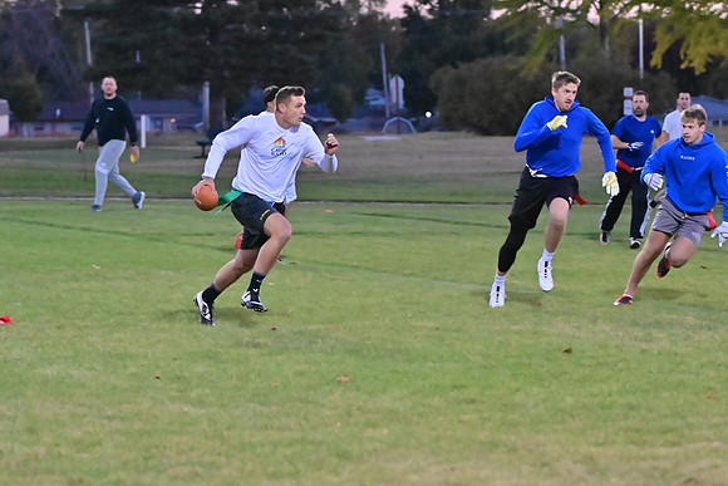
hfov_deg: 11.9
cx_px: 364
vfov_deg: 8.0
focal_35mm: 172
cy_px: 243
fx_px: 3479
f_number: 4
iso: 6400
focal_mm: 115
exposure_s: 1/500
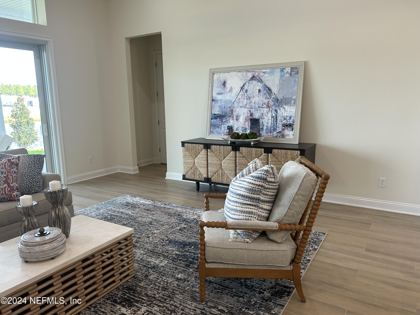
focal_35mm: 26
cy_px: 158
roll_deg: -0.1
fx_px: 315
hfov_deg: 67.3
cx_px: 210
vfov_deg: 53.1
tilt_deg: -9.4
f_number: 1.5
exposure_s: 1/120
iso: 80
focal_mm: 5.7
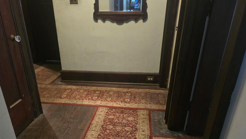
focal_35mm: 29
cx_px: 110
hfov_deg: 65.9
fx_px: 189
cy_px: 106
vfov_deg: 39.0
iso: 1600
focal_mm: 6.3
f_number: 1.7
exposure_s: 1/40
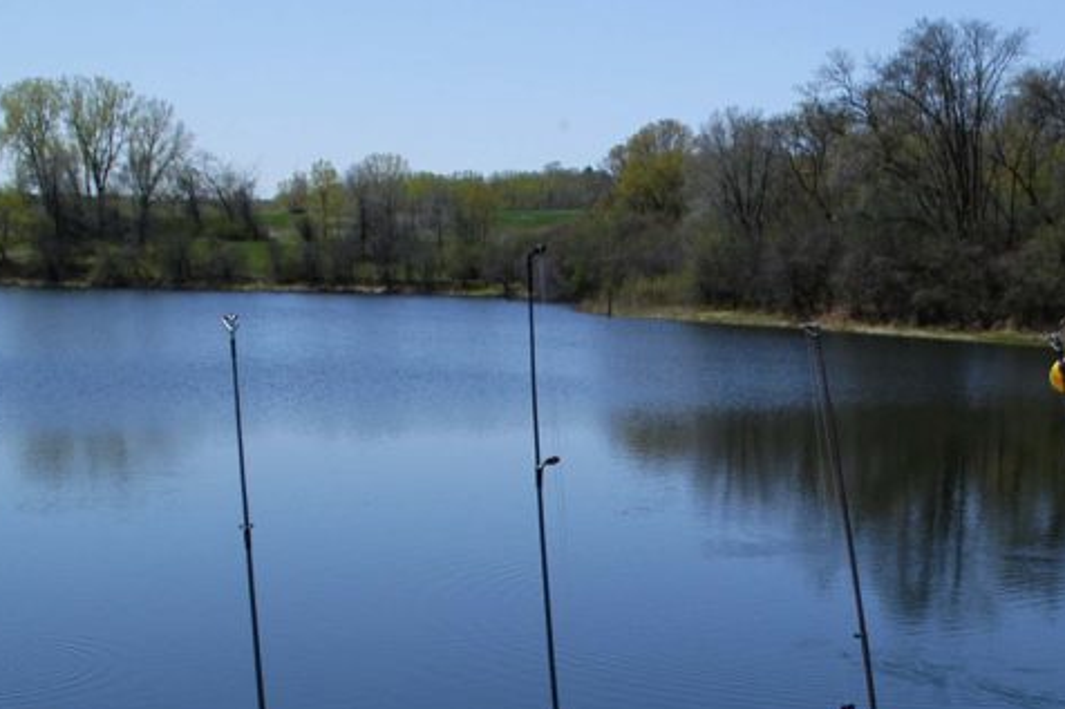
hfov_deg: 28.1
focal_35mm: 71
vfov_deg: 18.6
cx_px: 790
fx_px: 2100
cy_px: 717
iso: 200
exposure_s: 1/500
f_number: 11
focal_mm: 22
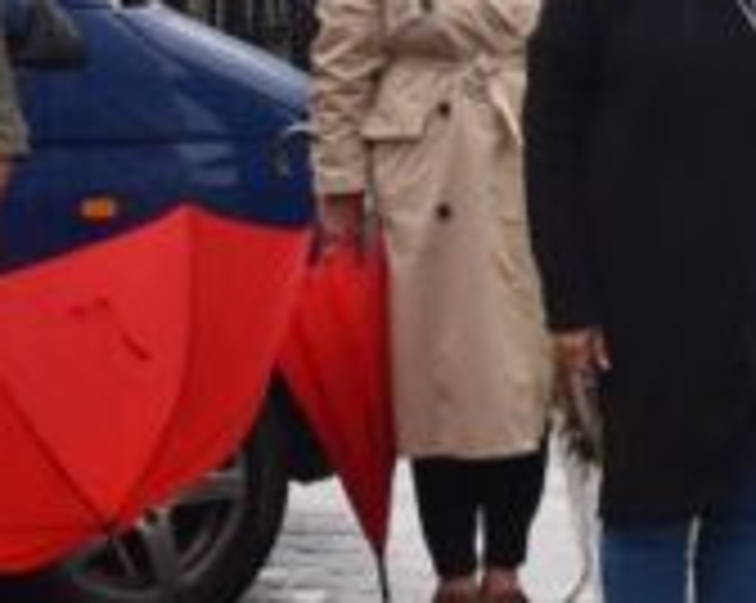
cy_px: -252
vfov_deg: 11.0
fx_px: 3020
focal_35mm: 135
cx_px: 756
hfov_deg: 14.1
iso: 400
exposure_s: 1/200
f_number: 7.1
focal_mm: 21
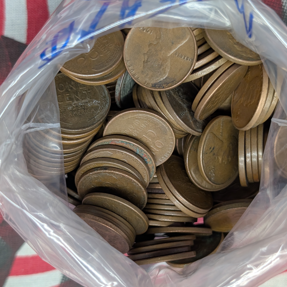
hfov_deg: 29.6
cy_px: 144
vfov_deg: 29.6
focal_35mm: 58
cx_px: 146
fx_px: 544
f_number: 1.68
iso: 125
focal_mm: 6.9
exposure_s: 1/173
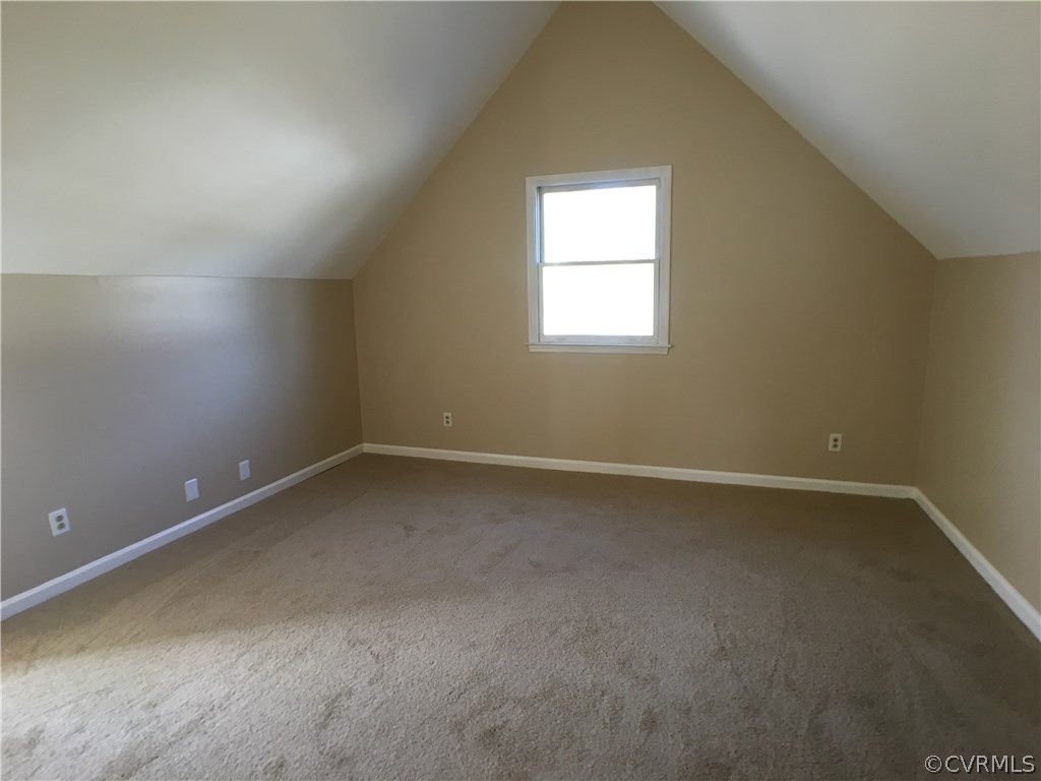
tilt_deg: -8.9
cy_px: 390
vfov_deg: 48.2
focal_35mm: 29
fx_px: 872
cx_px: 520
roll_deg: +1.6
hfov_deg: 61.7
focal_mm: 4.15
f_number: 2.2
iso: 64
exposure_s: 1/30
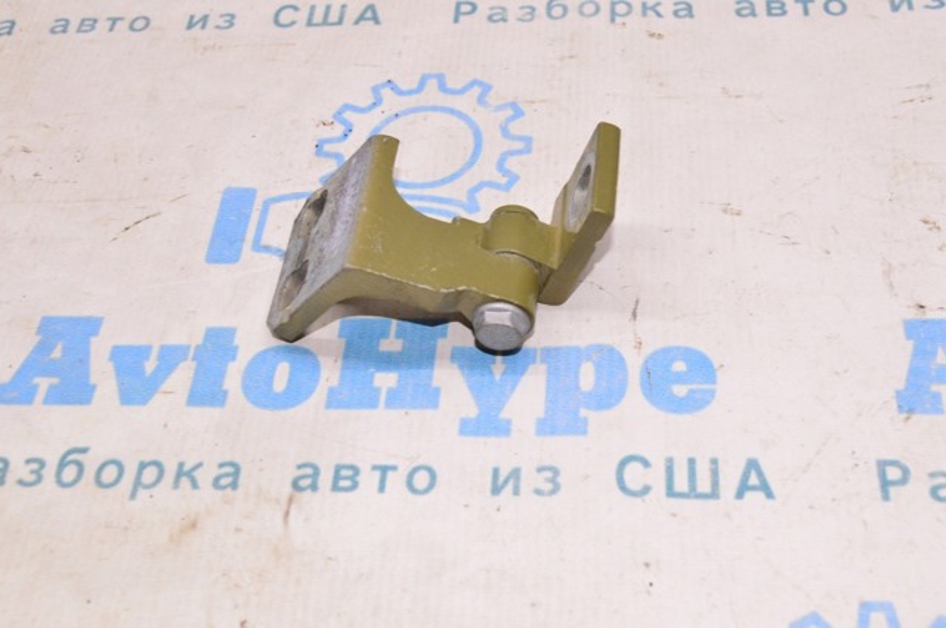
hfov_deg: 38.9
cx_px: 473
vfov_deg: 26.4
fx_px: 1338
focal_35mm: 51
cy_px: 314
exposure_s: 1/100
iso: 1600
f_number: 8
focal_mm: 34
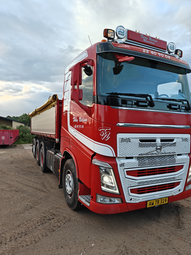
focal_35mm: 24
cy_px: 128
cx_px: 96
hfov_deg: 56.8
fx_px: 177
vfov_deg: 71.6
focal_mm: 5.59
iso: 50
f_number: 1.8
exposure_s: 1/208
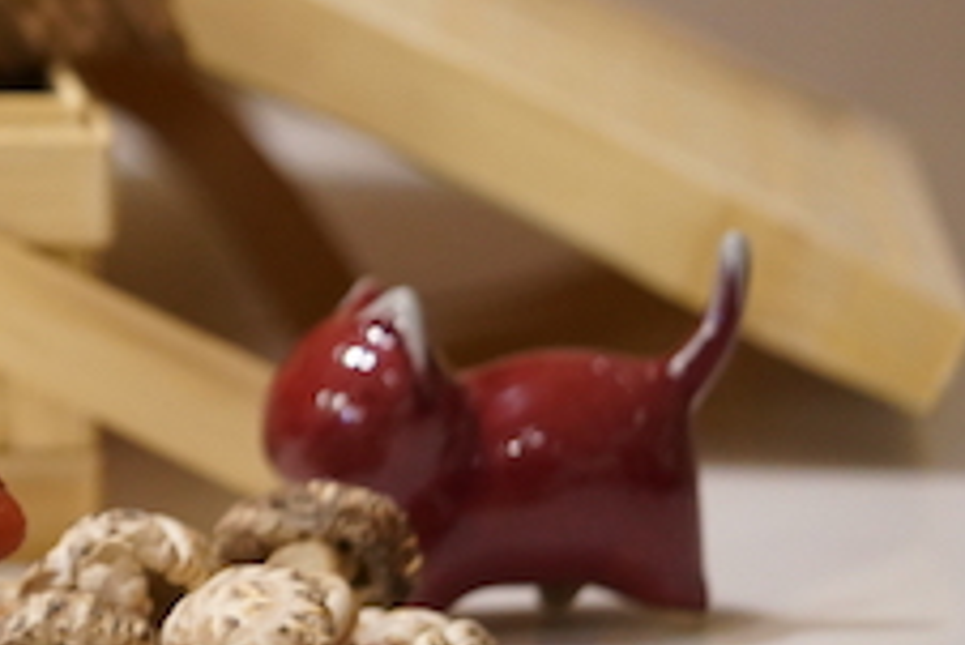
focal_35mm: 279
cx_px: -478
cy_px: 117
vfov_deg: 4.9
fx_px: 7483
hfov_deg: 7.3
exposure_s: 1/160
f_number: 2.8
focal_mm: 90
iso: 2500
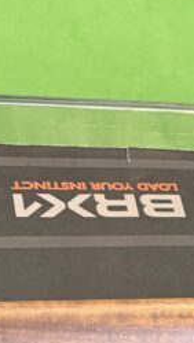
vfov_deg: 19.0
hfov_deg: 9.9
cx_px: 468
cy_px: 397
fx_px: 977
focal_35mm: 107
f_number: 1.78
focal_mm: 6.76
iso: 320
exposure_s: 1/50
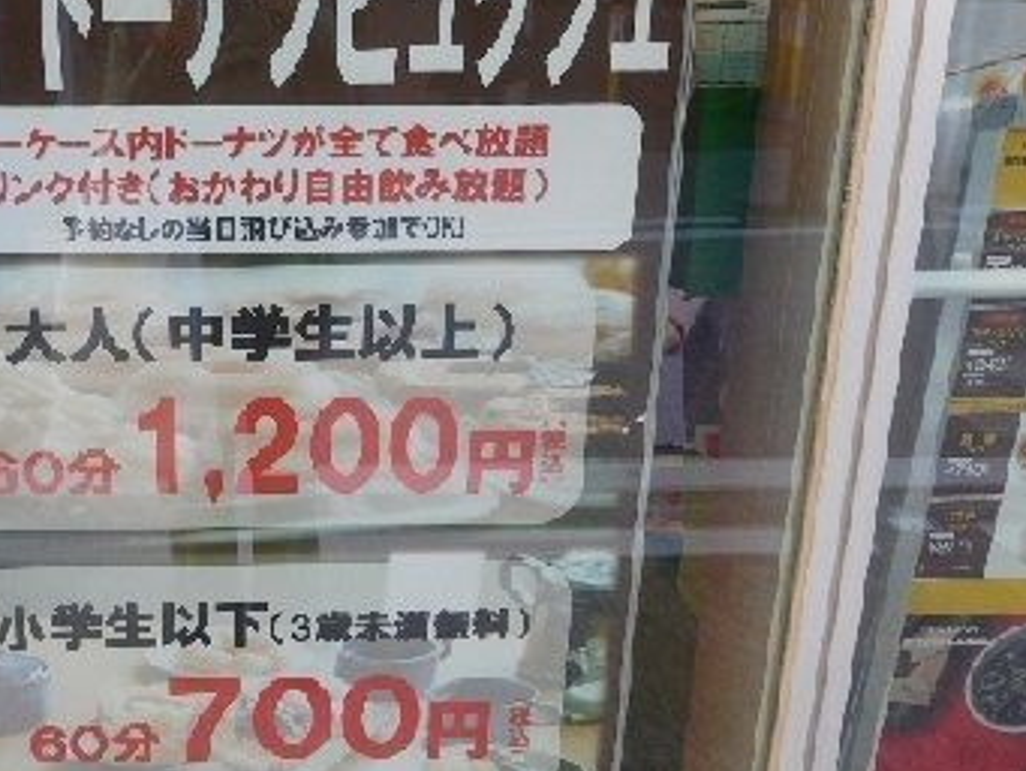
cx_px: 265
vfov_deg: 35.9
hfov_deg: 45.3
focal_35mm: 40
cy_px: 343
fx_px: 1186
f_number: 3.4
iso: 125
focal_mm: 4.5
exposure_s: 1/100
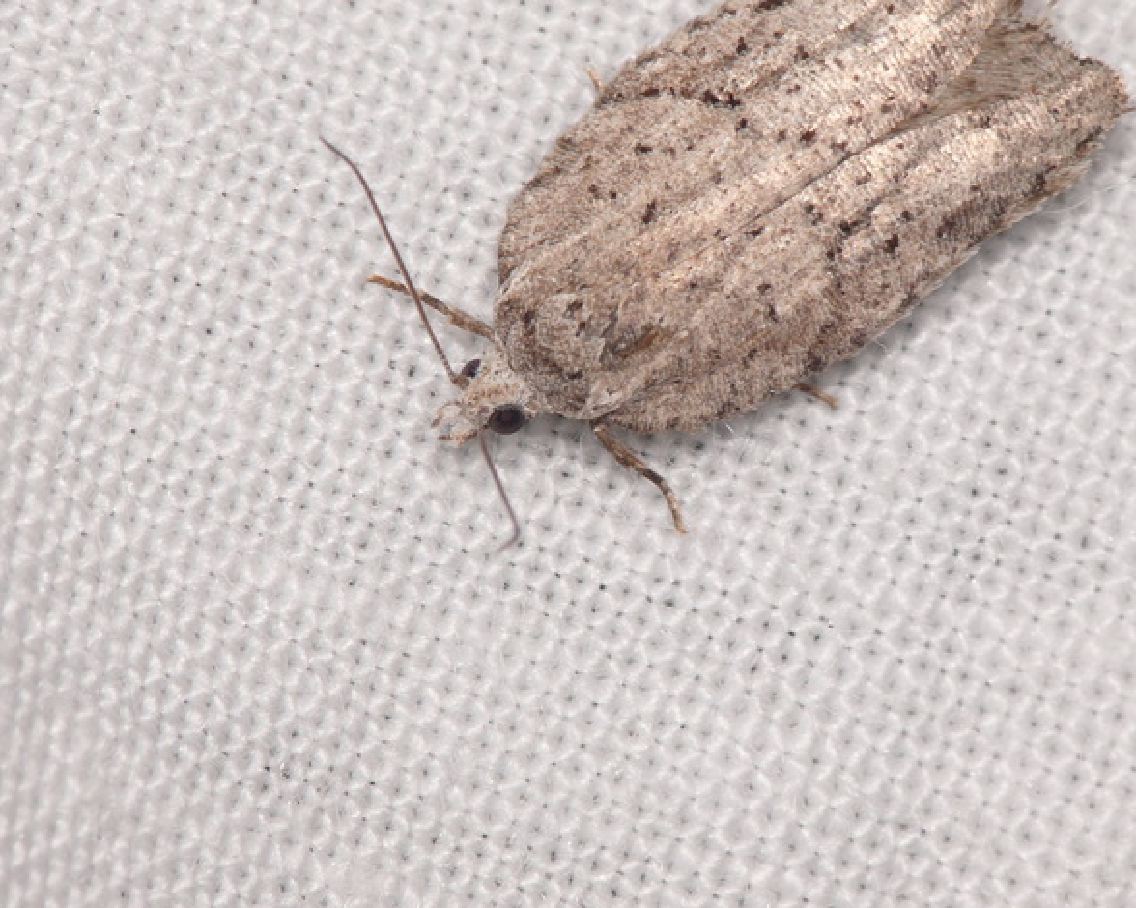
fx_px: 19998
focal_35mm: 595
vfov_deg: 2.6
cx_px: 725
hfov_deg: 3.3
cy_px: 348
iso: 100
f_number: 11
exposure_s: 1/640
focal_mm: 88.8
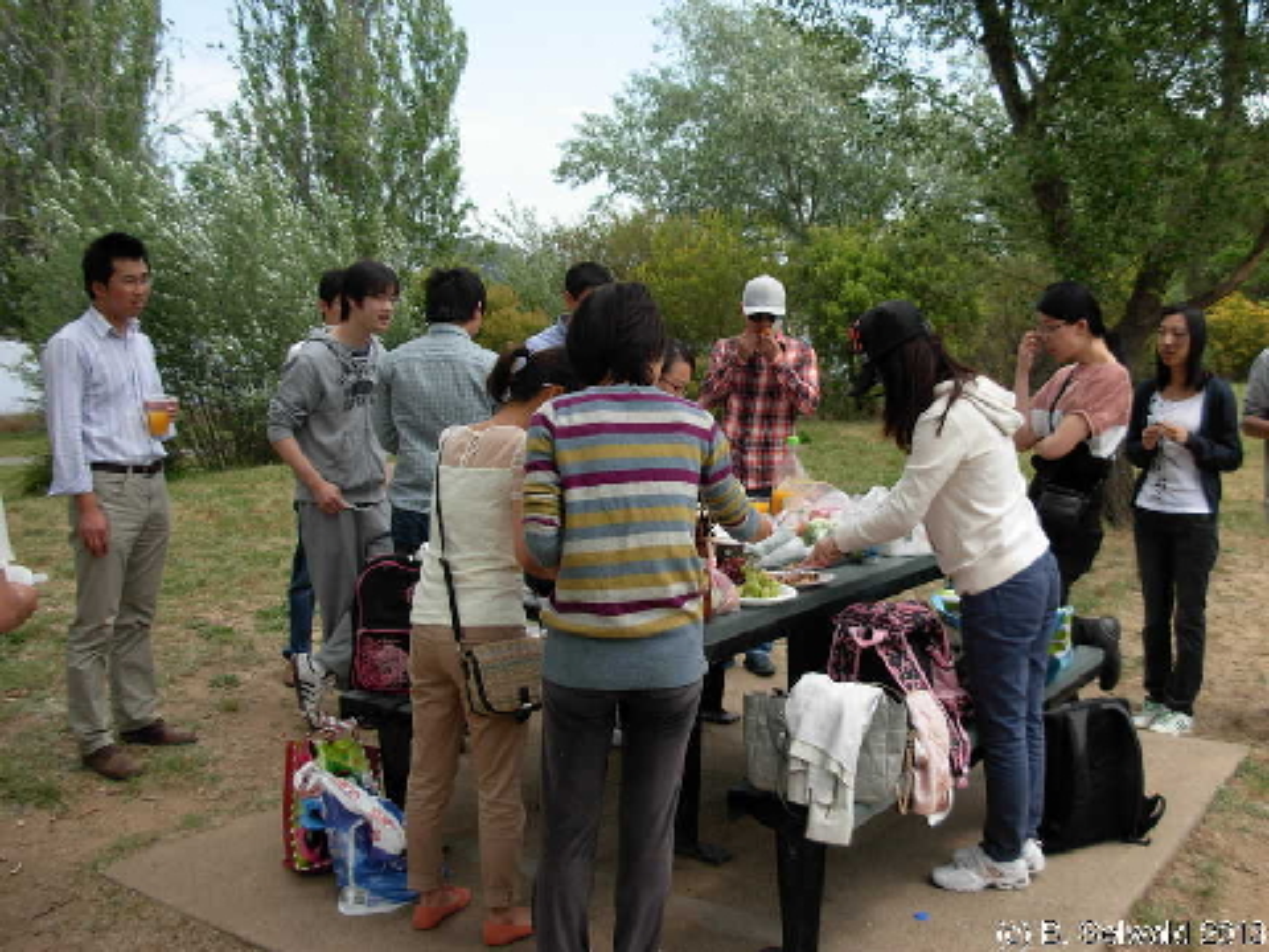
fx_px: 1393
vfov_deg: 37.7
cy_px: 476
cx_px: 634
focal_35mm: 38
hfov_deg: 49.0
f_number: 2.9
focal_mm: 6.3
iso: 79
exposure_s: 1/664
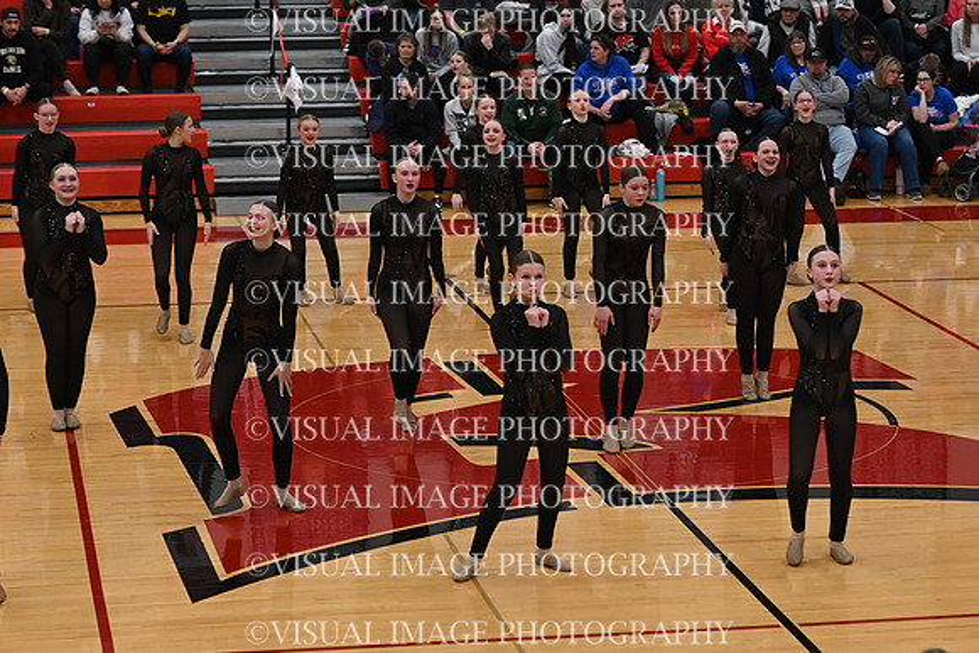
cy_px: 326
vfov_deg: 13.0
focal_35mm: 105
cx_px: 490
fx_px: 2856
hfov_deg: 19.5
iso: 3200
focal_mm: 70
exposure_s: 1/400
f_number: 4
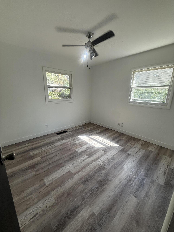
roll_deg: -1.8
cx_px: 87
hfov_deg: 85.7
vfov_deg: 102.1
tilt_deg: -12.7
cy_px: 116
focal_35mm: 14
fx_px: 94
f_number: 2.2
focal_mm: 2.22
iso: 64
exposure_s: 1/193
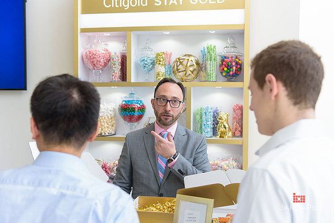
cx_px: 167
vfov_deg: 31.9
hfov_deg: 46.4
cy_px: 112
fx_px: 390
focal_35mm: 42
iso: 500
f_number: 3.2
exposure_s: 1/250
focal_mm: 42
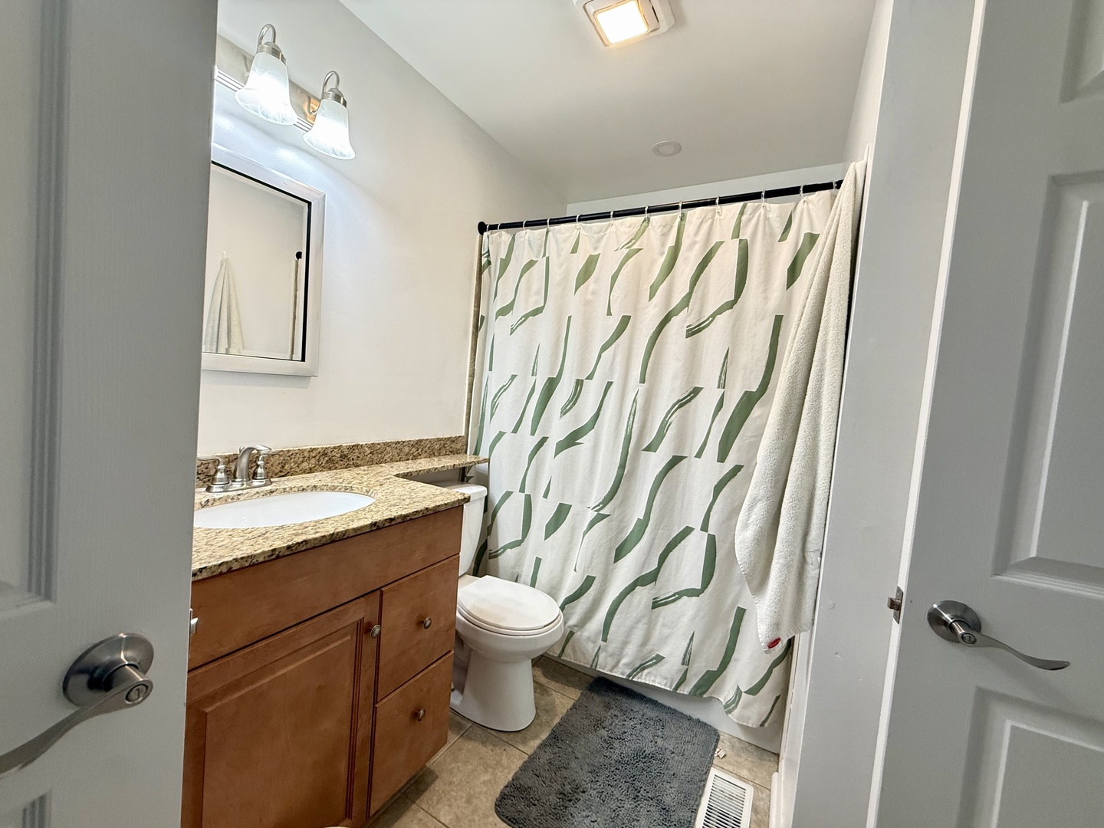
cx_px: 552
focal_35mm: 14
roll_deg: -4.3
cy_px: 414
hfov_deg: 102.1
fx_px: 446
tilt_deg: -2.3
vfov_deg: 85.7
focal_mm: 2.22
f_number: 2.2
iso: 250
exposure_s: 1/120
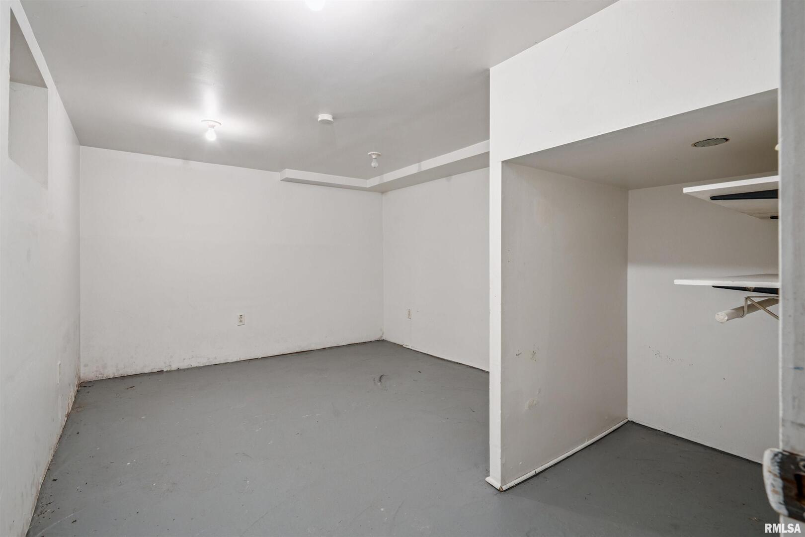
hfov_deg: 96.7
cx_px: 402
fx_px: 358
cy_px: 268
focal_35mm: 16
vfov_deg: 73.7
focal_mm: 16
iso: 400
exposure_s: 1/2.5
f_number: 9
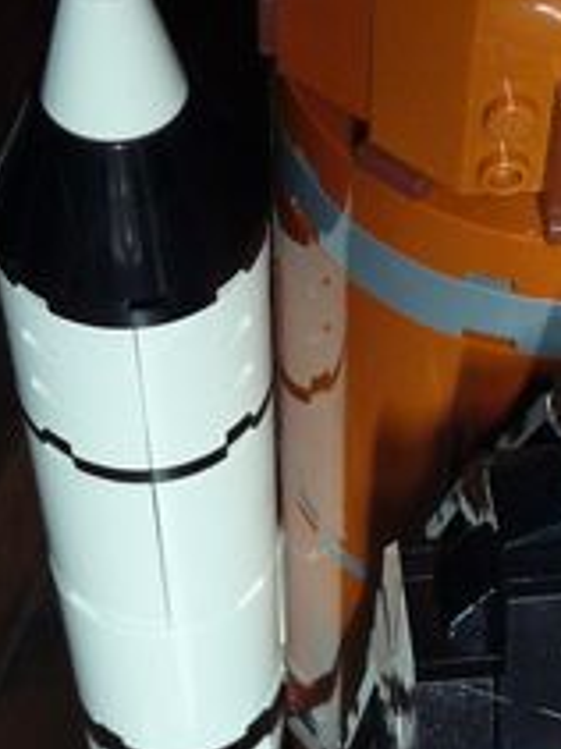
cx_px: 533
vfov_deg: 18.4
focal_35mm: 106
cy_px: 611
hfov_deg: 13.8
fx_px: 2293
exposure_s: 1/10
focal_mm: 4.6
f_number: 2.8
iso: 200
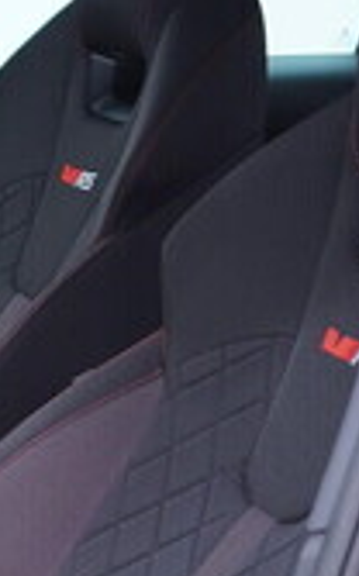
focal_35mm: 121
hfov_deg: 10.1
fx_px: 1899
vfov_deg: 16.8
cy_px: 592
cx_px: -328
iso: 250
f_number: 2.8
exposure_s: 1/40
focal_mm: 24
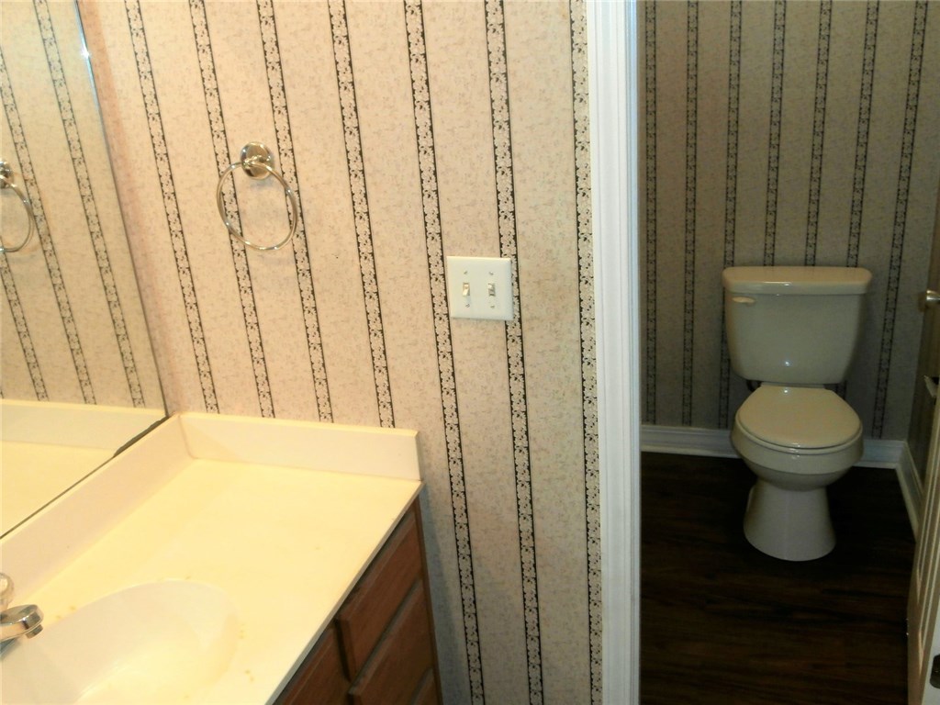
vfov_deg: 46.8
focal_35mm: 30
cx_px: 470
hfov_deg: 60.0
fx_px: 815
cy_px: 352
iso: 200
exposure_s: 1/30
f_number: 3.5
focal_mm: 5.36
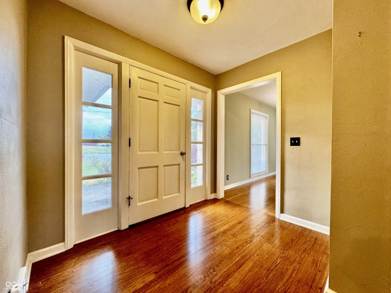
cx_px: 196
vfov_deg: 85.7
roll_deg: -0.6
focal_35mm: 14
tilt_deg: -1.0
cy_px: 146
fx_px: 158
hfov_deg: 102.1
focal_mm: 2.22
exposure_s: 1/120
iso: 250
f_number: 2.2
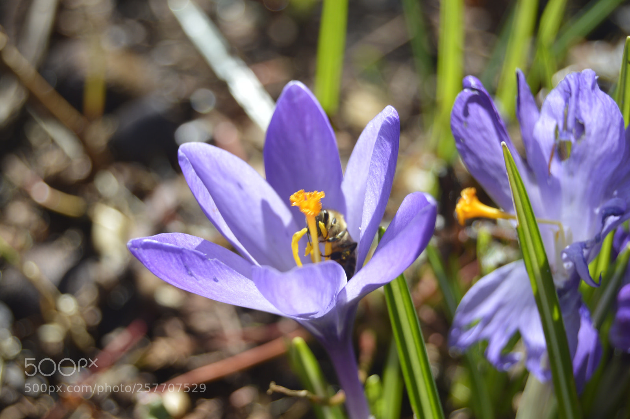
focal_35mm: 82
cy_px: 210
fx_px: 1443
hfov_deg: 24.6
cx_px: 315
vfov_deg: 16.5
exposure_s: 1/200
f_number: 7.1
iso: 100
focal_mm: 55
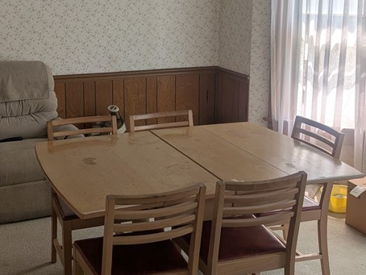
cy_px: 86
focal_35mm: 54
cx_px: 141
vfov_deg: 26.9
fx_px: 571
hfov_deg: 35.4
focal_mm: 6.9
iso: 22
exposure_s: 1/100
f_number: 1.68
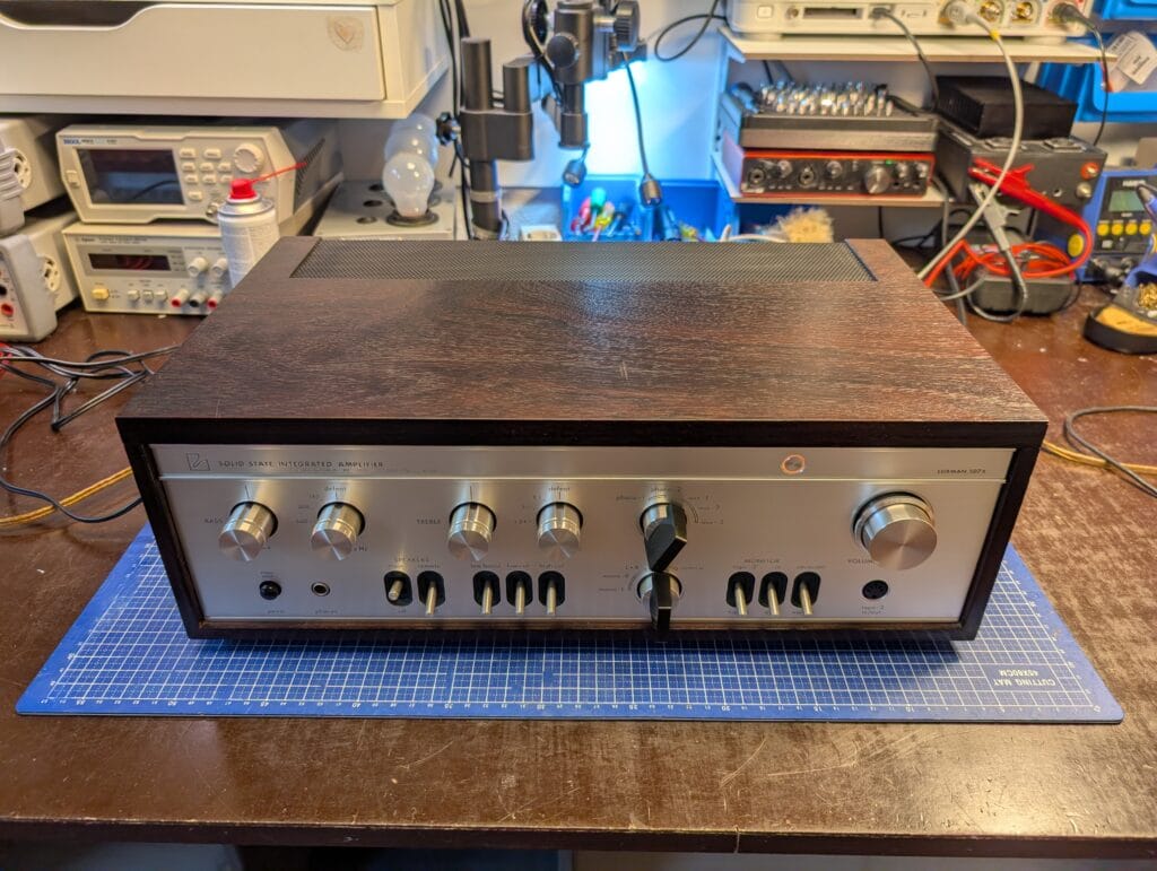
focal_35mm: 24
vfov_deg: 56.9
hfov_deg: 71.5
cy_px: 436
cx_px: 578
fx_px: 803
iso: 25
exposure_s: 1/33.3
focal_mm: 6.9
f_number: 1.68
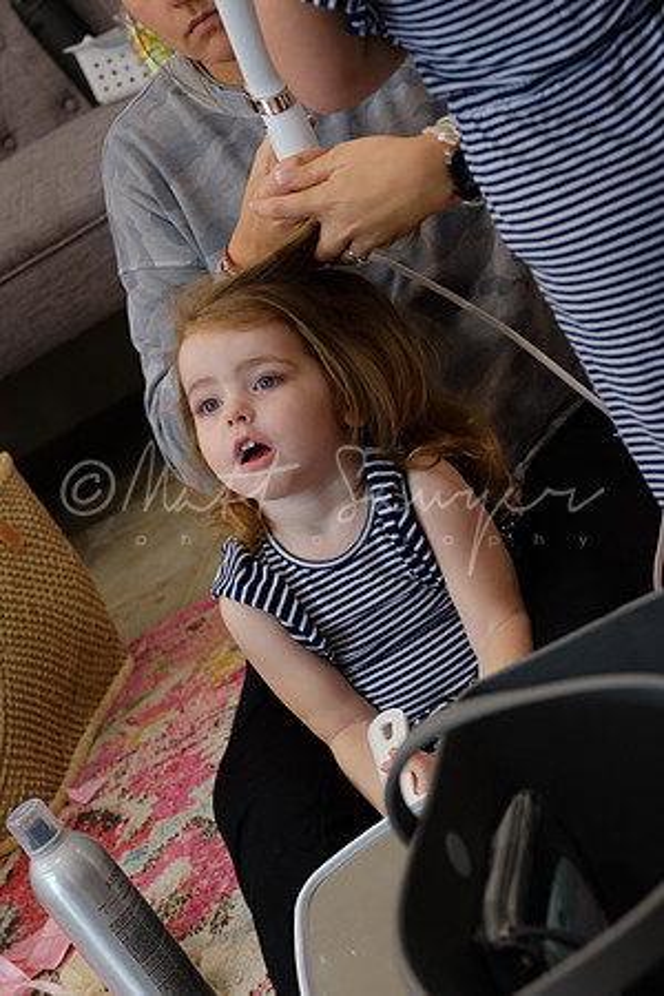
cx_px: 332
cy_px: 498
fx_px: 2296
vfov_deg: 24.5
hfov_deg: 16.5
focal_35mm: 83
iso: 1600
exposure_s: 1/80
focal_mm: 55
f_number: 5.6
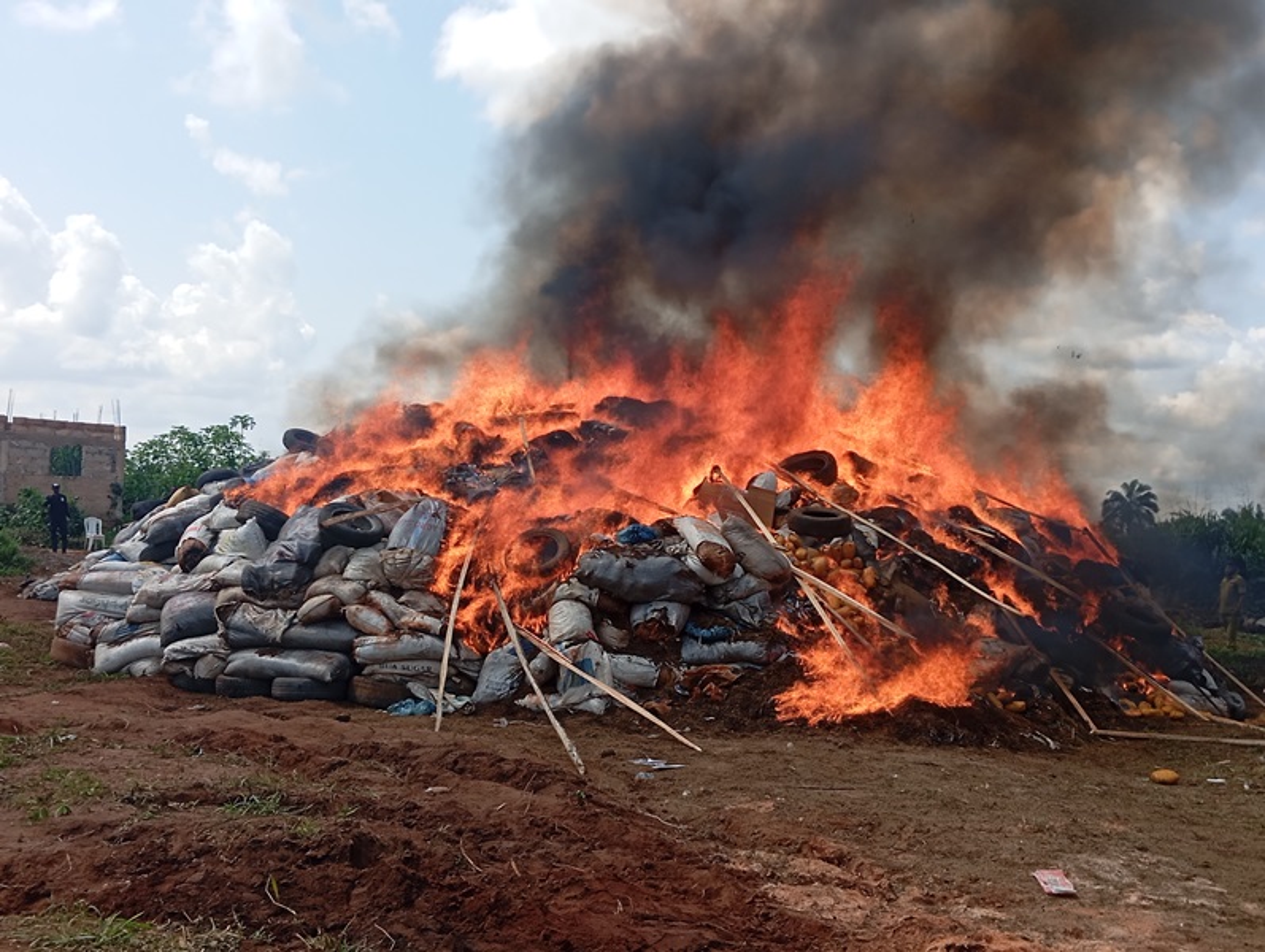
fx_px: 1574
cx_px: 632
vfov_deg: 33.7
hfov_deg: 43.8
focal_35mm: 43
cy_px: 476
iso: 107
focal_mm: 4.22
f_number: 1.8
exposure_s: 1/583
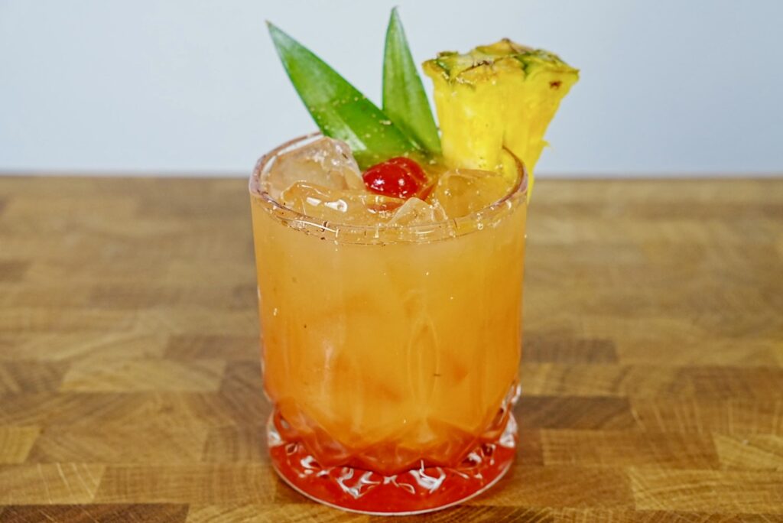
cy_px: 262
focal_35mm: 57
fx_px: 1237
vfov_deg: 23.9
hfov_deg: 35.1
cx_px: 392
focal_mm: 37.9
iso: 800
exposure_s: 1/100
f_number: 4.5
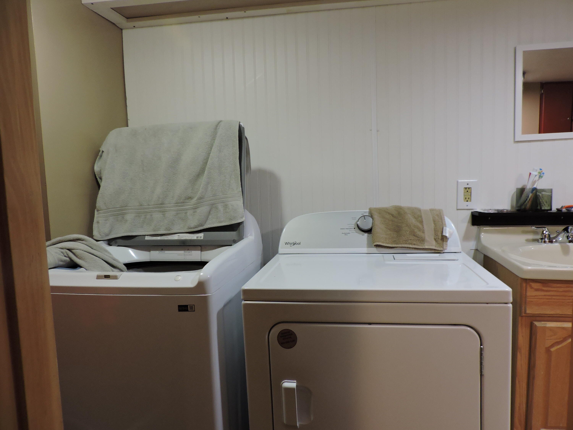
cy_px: 215
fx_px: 397
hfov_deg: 71.6
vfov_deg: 56.8
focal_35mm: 24
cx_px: 286
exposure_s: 1/30
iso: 280
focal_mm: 4.3
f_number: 3
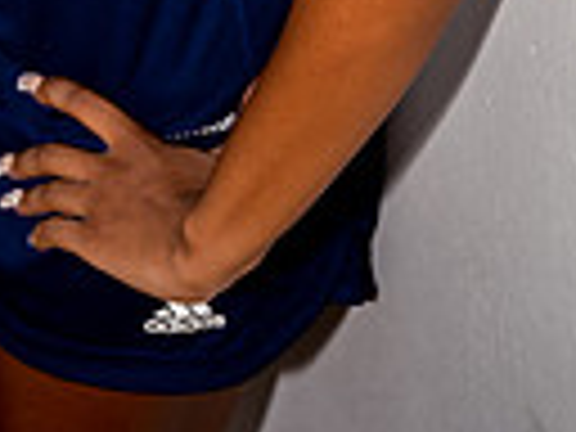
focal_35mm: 236
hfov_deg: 8.4
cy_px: -567
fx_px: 3927
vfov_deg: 6.1
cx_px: 90
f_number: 6.3
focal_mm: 70
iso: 80
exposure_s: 1/250
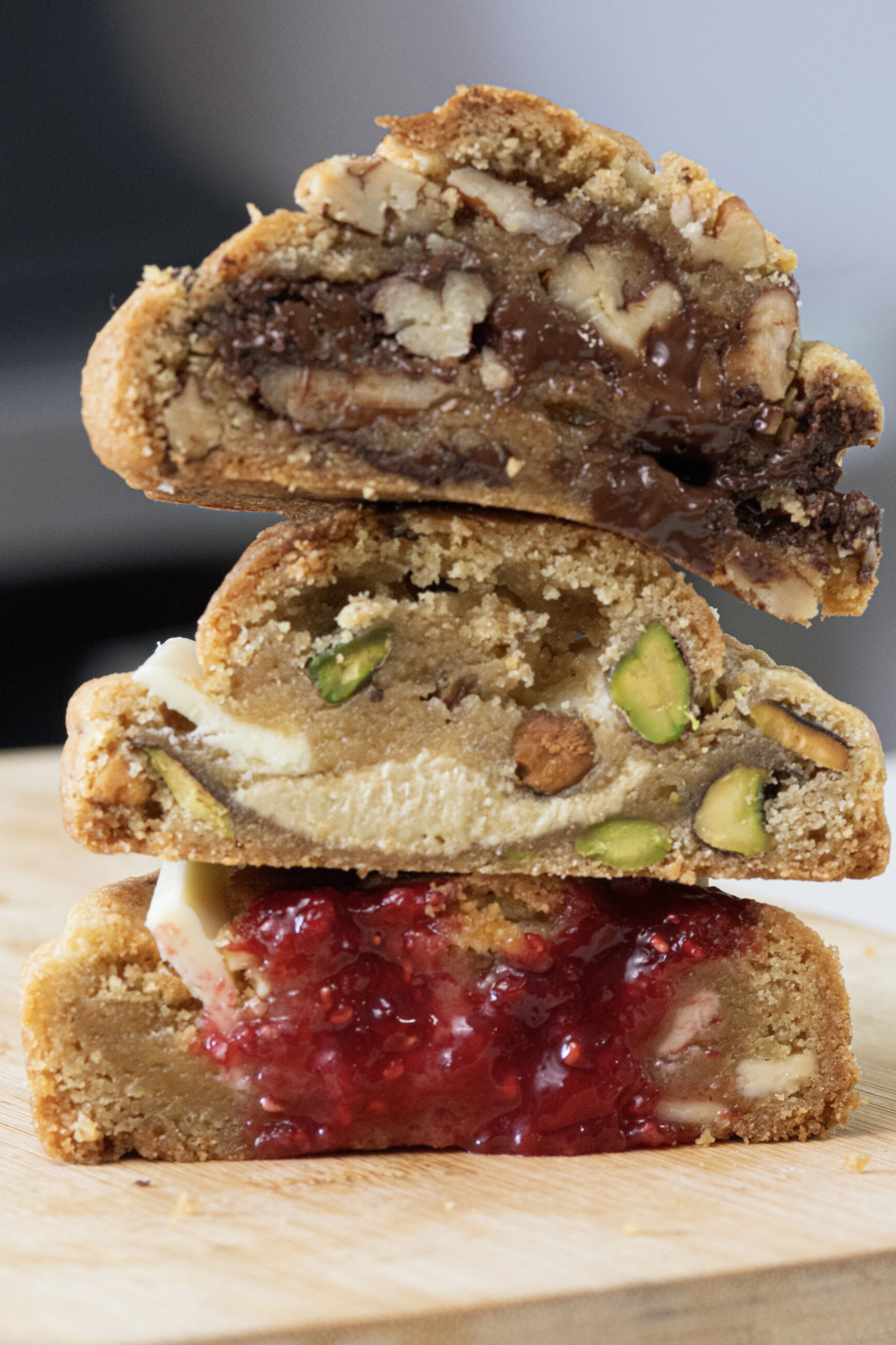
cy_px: 638
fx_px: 6532
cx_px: 452
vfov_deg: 11.7
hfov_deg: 7.8
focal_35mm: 175
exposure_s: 1/100
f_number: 11
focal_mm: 105
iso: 1600
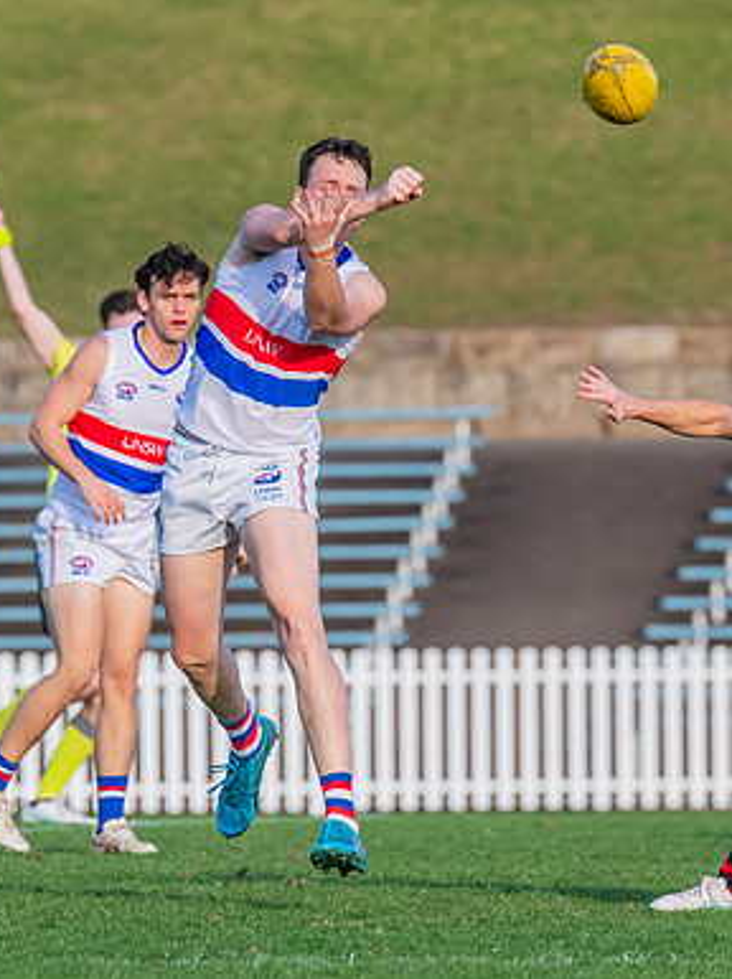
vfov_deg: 2.4
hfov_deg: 1.8
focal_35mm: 813
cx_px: 344
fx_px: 22961
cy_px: 438
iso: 800
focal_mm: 420
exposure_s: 1/1250
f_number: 8
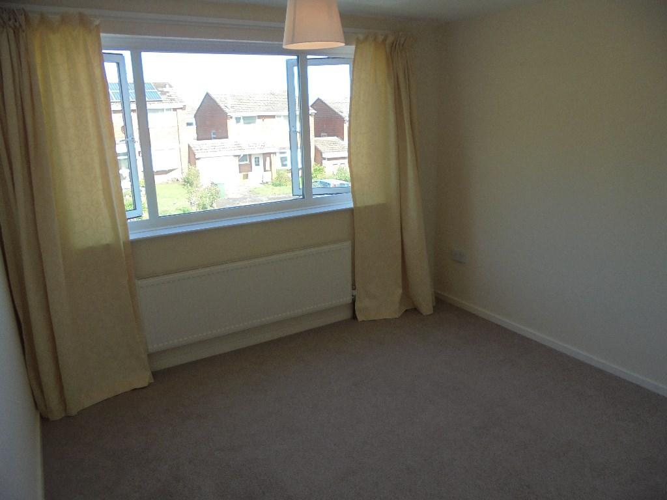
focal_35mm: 26
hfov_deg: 67.3
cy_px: 250
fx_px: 501
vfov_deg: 53.1
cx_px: 334
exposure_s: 1/125
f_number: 3.5
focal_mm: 4.6
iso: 100
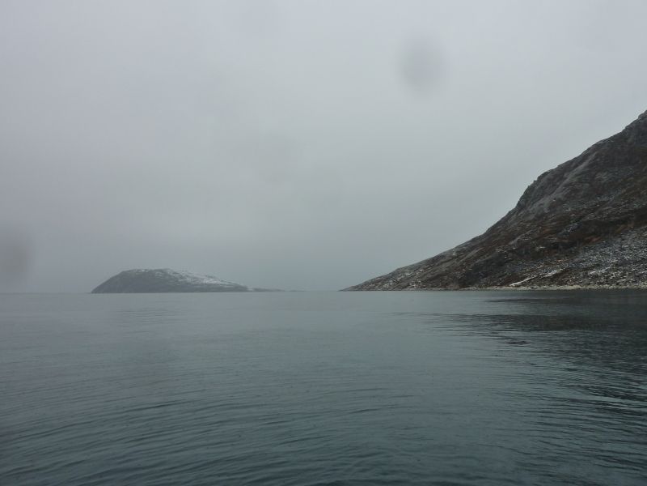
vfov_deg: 54.9
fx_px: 467
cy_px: 243
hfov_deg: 69.4
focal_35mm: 25
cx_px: 324
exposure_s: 1/200
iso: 125
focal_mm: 4.1
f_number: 4
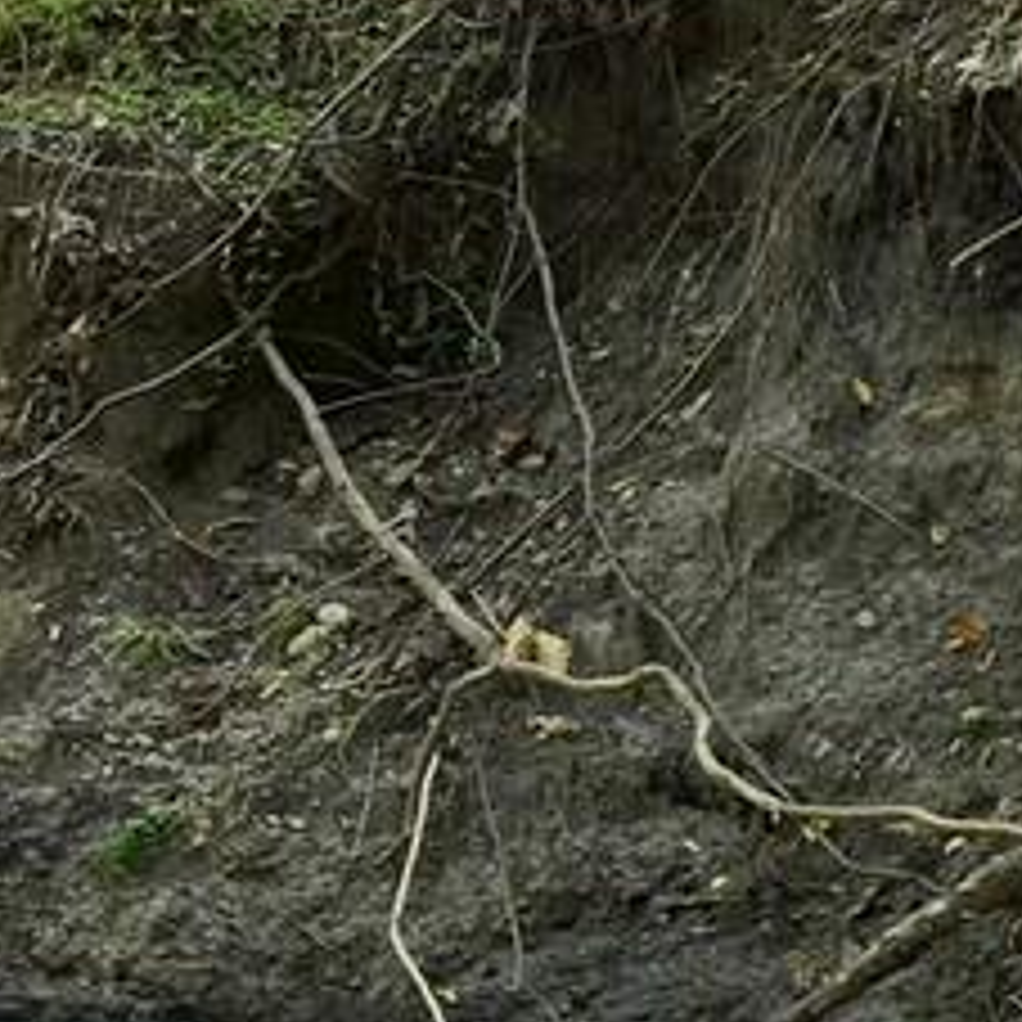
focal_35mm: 191
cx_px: -869
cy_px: 446
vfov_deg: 9.2
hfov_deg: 8.8
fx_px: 6380
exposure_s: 1/200
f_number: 2.8
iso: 340
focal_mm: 12.29
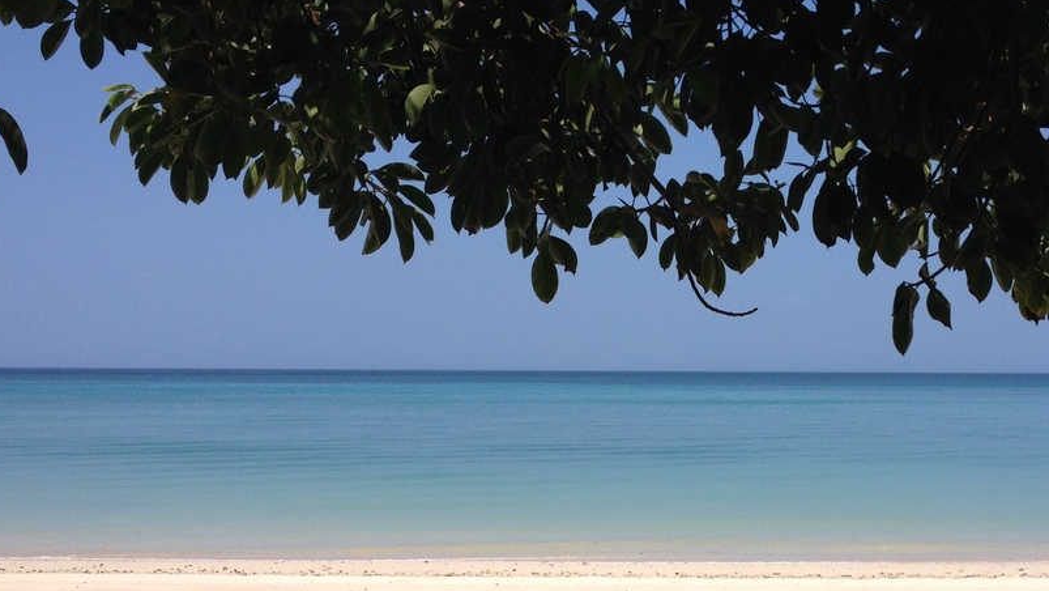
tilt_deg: -4.8
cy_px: 408
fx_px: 1586
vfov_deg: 21.0
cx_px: 705
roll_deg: -0.1
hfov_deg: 36.2
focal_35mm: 57
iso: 50
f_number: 2.4
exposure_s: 1/2632
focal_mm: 4.28
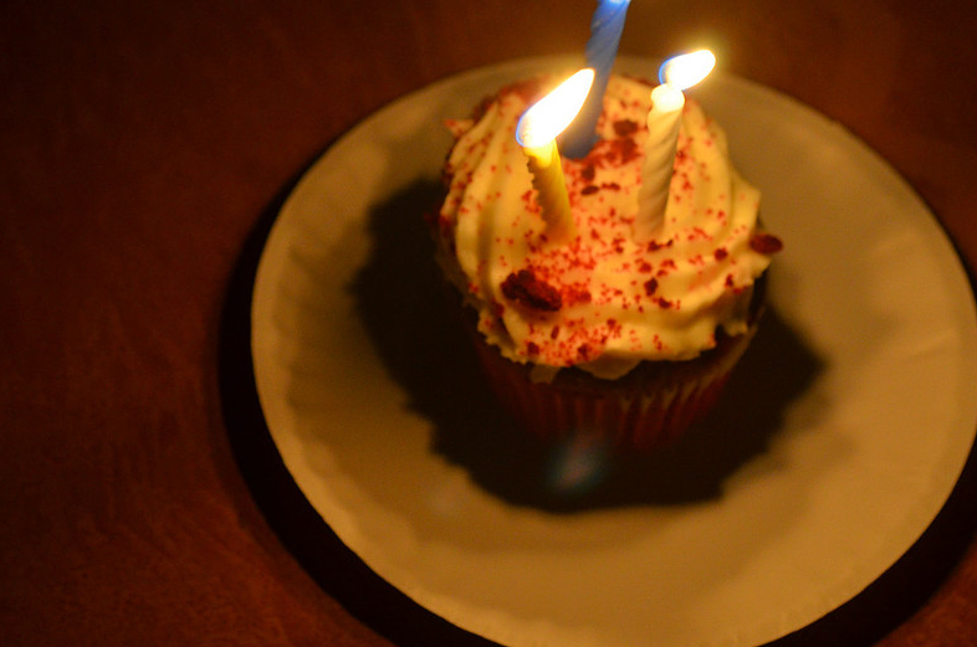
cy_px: 279
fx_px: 2275
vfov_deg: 16.2
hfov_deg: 24.2
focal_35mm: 84
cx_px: 561
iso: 1000
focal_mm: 40
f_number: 5.3
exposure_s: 1/50
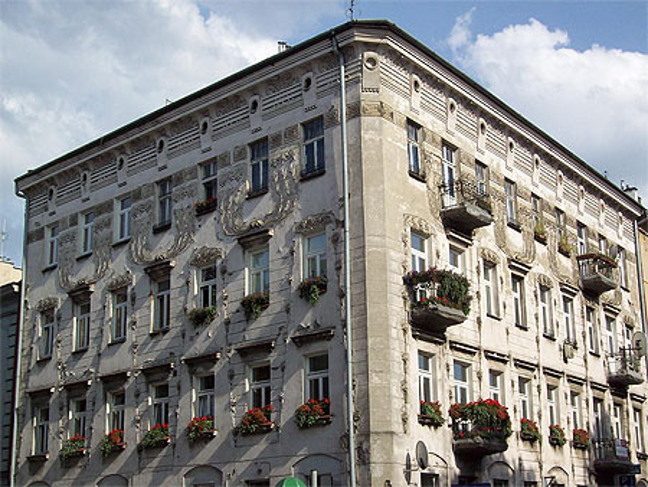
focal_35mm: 56
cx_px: 324
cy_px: 244
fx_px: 1049
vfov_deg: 26.1
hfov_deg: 34.3
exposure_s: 1/479
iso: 80
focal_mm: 9.4
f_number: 6
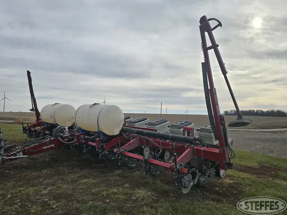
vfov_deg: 54.8
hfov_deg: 69.4
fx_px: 207
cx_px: 138
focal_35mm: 25
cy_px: 102
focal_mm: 6.3
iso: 10
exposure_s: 1/1509
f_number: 1.7
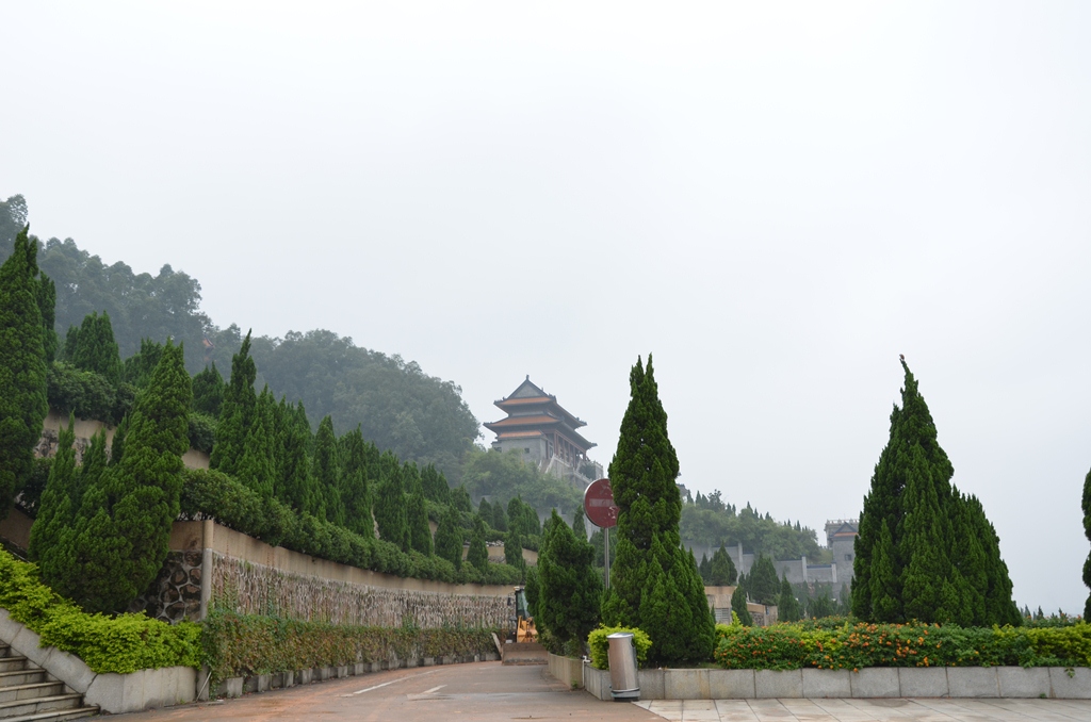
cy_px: 361
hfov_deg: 53.2
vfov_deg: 36.7
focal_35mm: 36
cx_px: 546
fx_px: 1089
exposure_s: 1/250
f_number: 8
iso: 200
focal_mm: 24
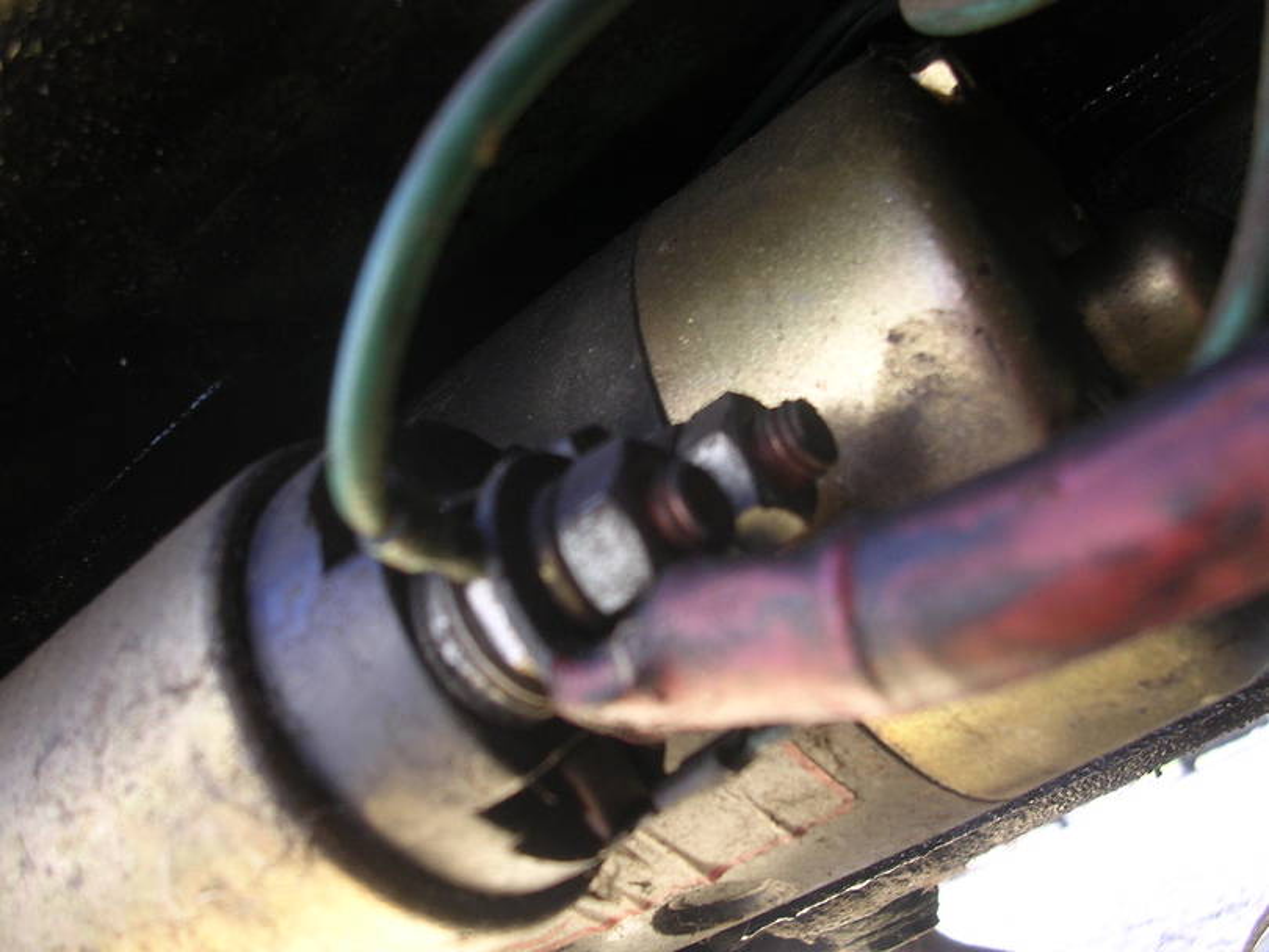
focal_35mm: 38
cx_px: 634
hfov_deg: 49.0
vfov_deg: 37.7
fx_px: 1393
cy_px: 476
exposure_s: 1/58.9
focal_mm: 5.8
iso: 100
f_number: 2.8
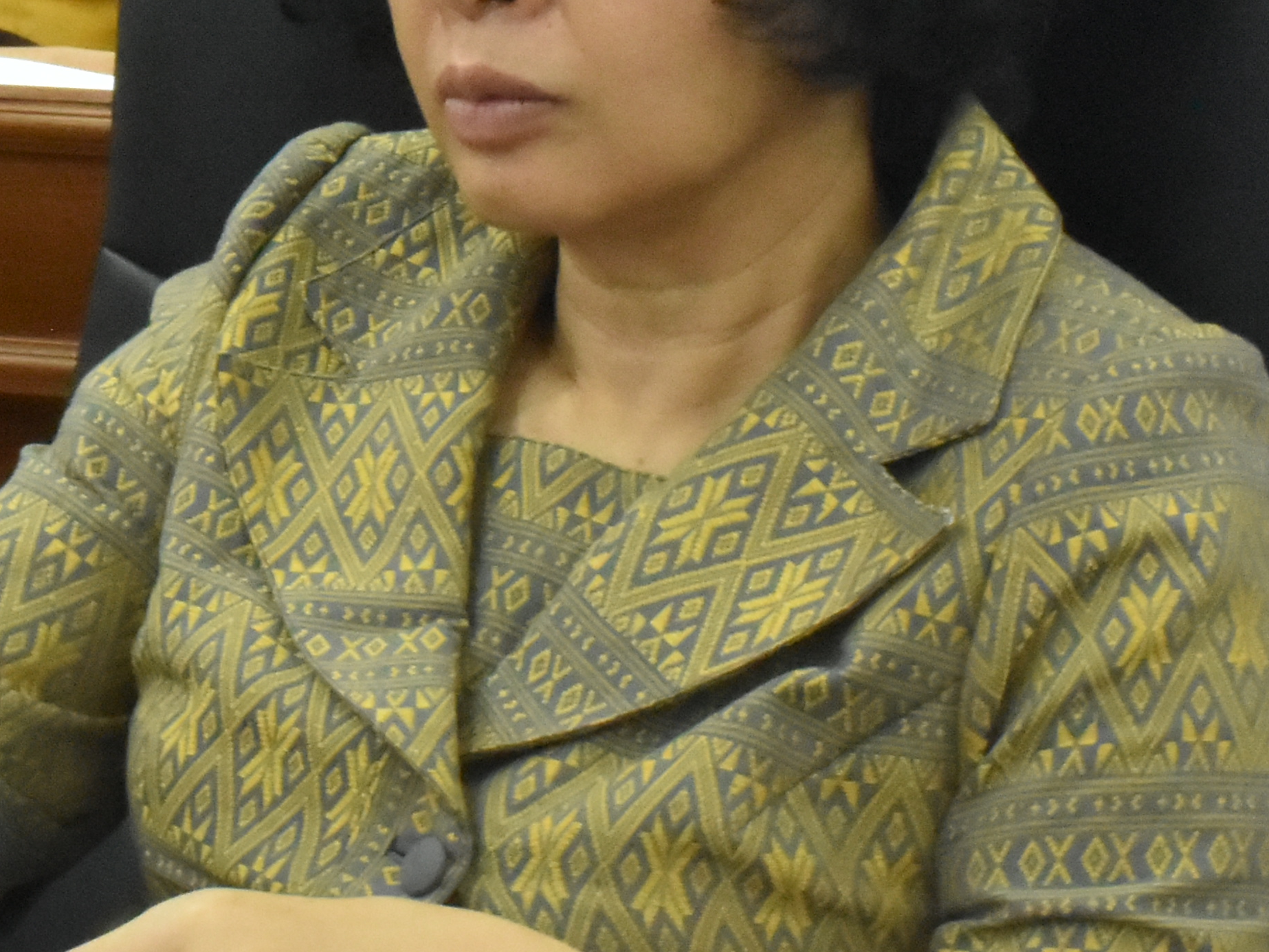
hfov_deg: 13.0
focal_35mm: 150
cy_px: 60
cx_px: 52
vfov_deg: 9.8
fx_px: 5500
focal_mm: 32
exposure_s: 1/10
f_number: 20
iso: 3200
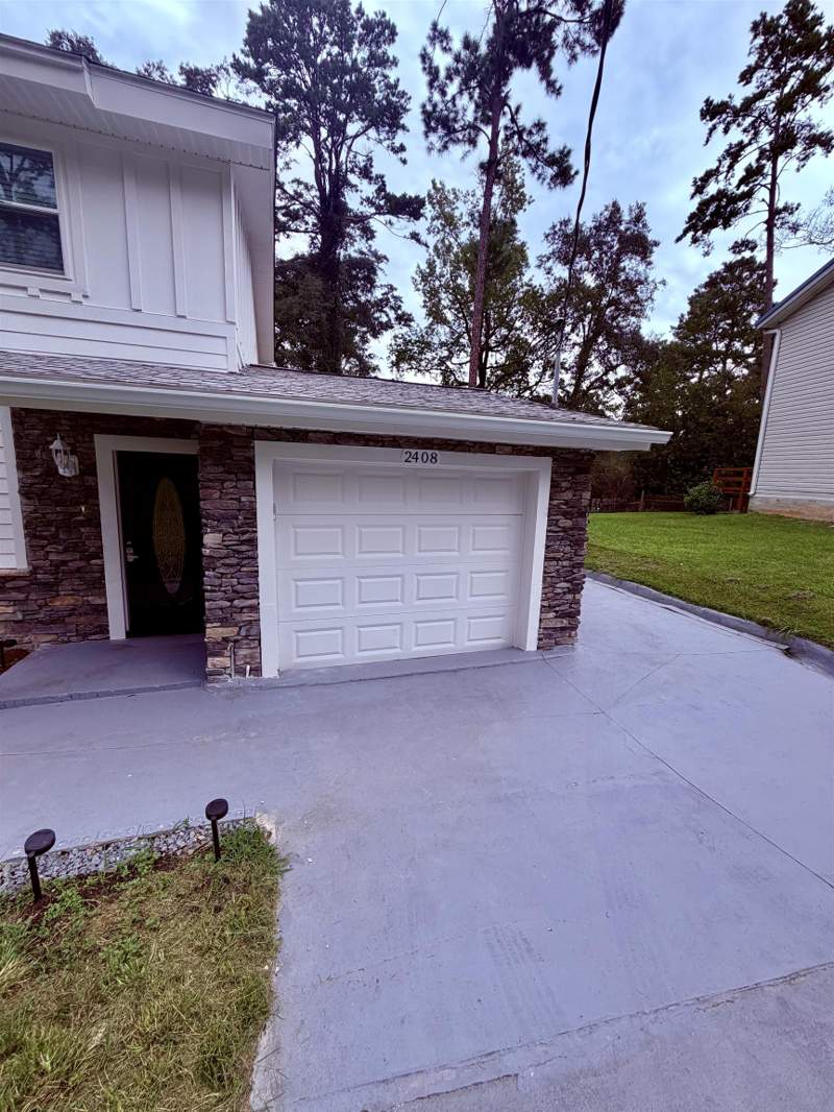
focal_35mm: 14
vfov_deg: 102.1
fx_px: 450
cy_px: 556
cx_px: 417
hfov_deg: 85.7
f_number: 2.2
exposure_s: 1/502
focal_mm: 2.22
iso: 64
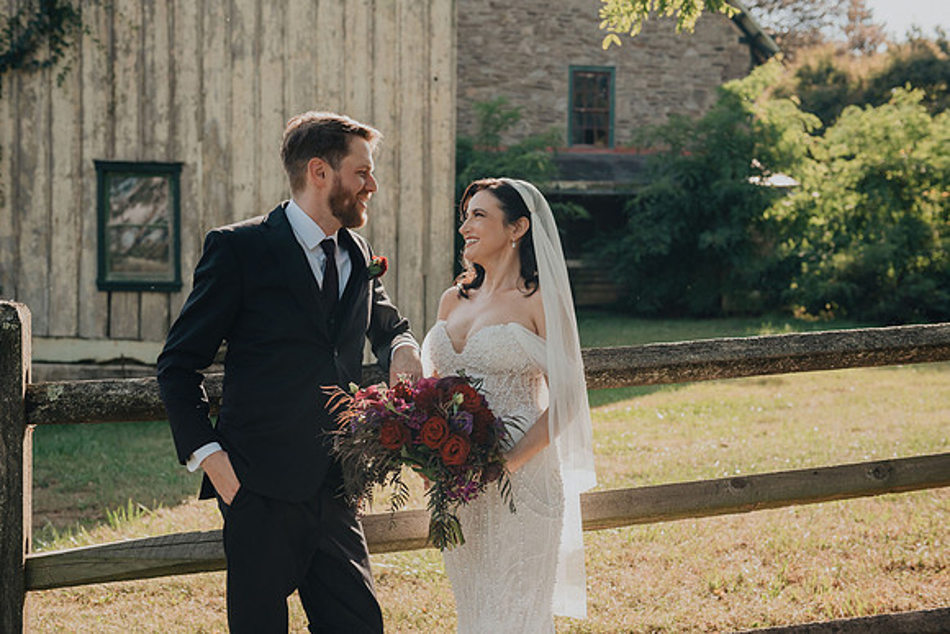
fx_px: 1320
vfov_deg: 27.0
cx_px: 475
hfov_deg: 39.6
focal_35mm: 50
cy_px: 317
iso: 400
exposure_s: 1/800
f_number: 4
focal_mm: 50
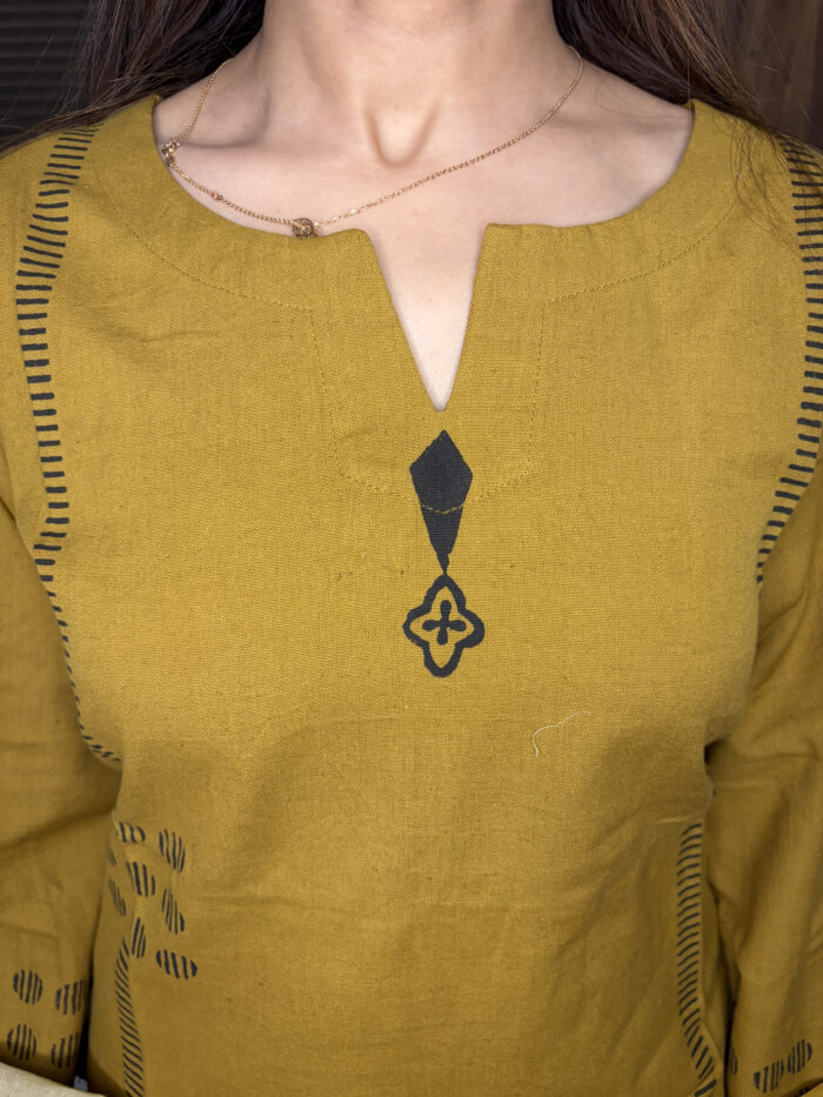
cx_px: 412
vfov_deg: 67.3
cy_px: 548
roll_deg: -1.5
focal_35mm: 26
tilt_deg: -21.2
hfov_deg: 53.1
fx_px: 824
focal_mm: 5.96
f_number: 1.6
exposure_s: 1/100
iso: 125
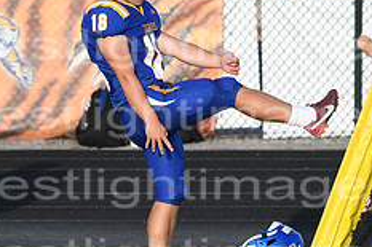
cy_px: 84
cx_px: 172
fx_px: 4636
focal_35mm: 449
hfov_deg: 4.6
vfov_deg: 3.1
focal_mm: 120
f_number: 5.6
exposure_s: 1/500
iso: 100
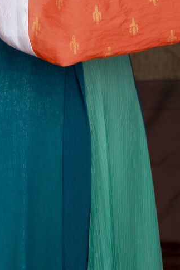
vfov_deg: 10.8
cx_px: -3
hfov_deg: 7.5
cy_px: -173
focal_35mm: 182
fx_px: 1366
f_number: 6.3
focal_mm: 50
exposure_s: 1/160
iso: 100
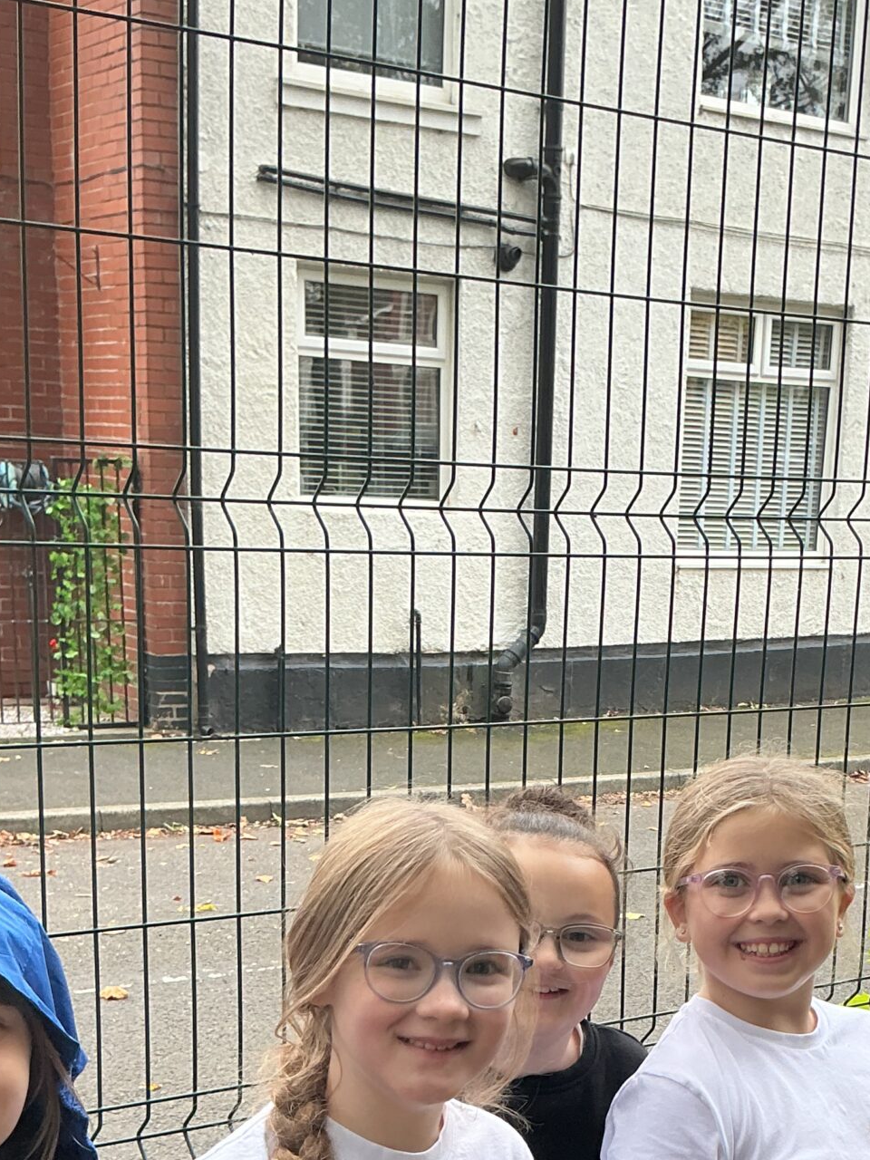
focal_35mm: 58
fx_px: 1944
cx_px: 640
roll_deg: -2.0
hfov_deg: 25.0
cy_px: 957
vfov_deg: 32.2
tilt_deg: -14.1
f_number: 1.8
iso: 40
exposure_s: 1/100
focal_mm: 3
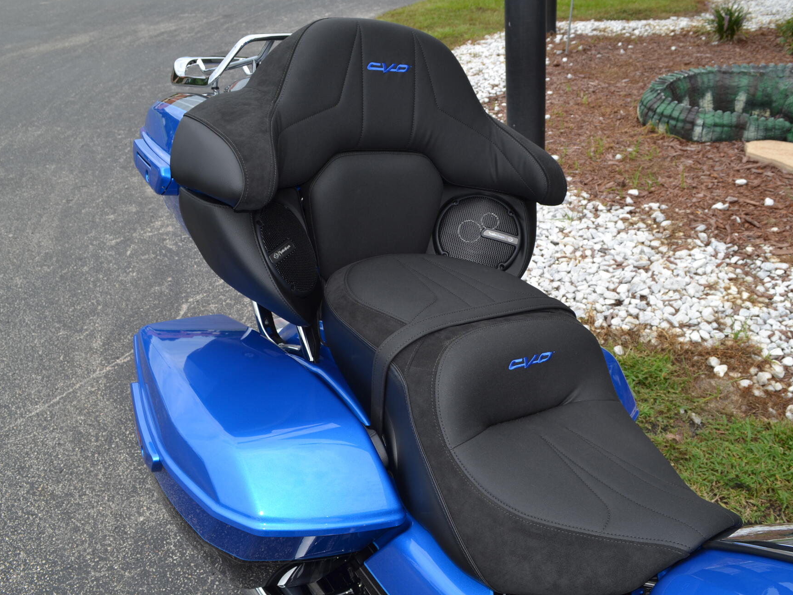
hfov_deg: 59.9
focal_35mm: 30
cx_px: 426
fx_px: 687
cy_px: 296
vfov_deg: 46.8
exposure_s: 1/200
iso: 100
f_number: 6.3
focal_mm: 18
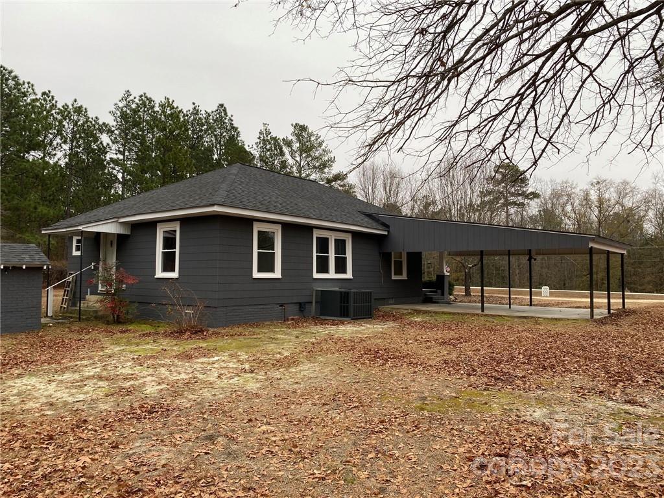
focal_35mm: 26
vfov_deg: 53.1
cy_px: 249
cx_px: 332
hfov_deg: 67.3
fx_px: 499
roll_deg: -0.5
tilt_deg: +2.9
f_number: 1.8
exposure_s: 1/122
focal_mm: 4.25
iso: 50
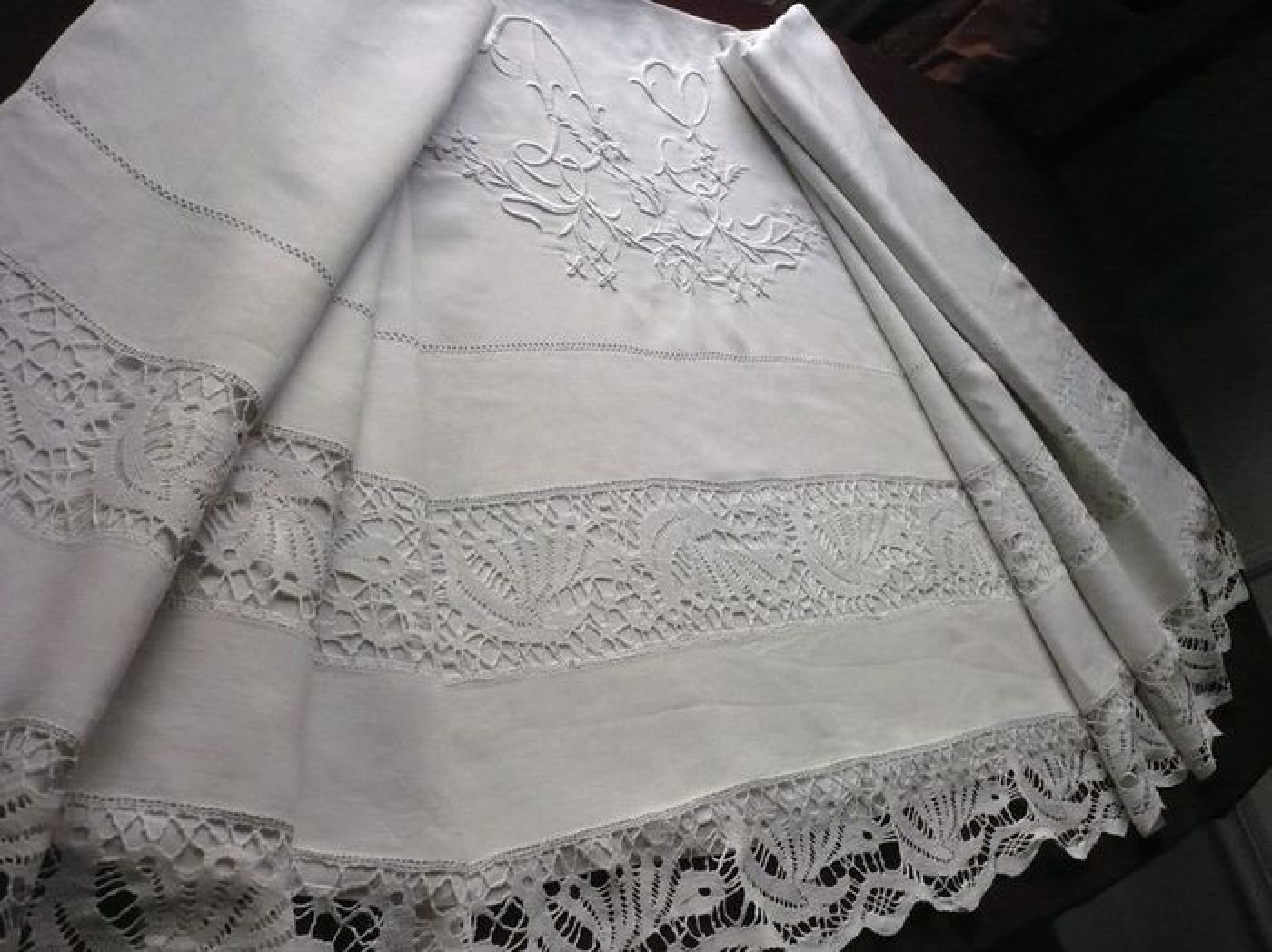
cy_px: 476
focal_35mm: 35
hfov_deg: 52.7
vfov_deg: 40.7
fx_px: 1285
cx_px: 636
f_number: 2.8
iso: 400
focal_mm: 5.8
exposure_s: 1/640
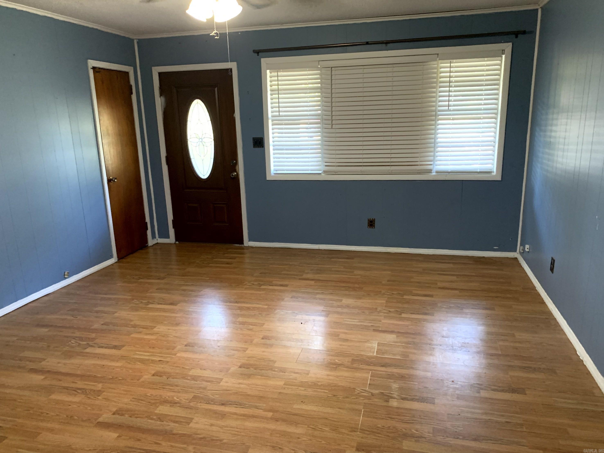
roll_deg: +0.4
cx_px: 302
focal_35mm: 26
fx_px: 454
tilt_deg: -14.0
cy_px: 226
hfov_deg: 67.3
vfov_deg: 53.1
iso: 250
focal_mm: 4.25
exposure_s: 1/40
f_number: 1.8
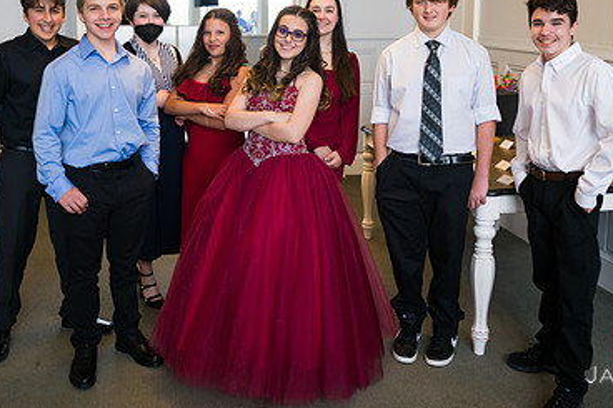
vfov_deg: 31.9
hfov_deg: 47.3
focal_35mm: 41
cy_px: 97
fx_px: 698
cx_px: 262
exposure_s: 1/250
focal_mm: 26
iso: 500
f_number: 3.2
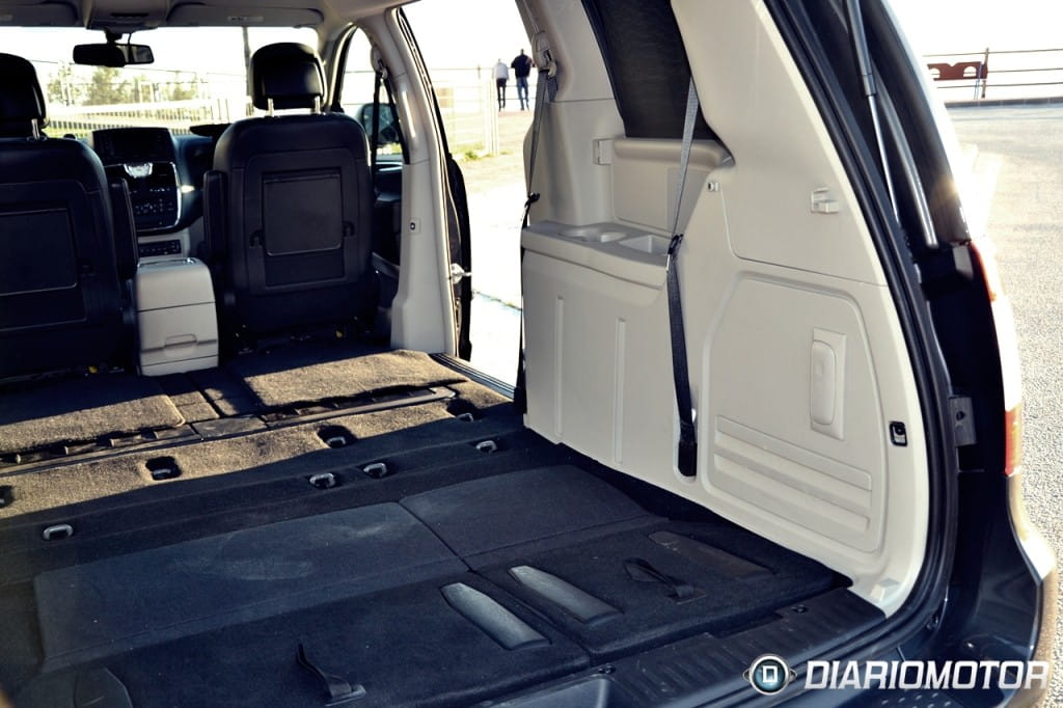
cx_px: 532
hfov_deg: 51.3
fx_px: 1107
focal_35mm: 38
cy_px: 354
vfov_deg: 35.5
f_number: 4
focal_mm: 25
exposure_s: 1/125
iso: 250
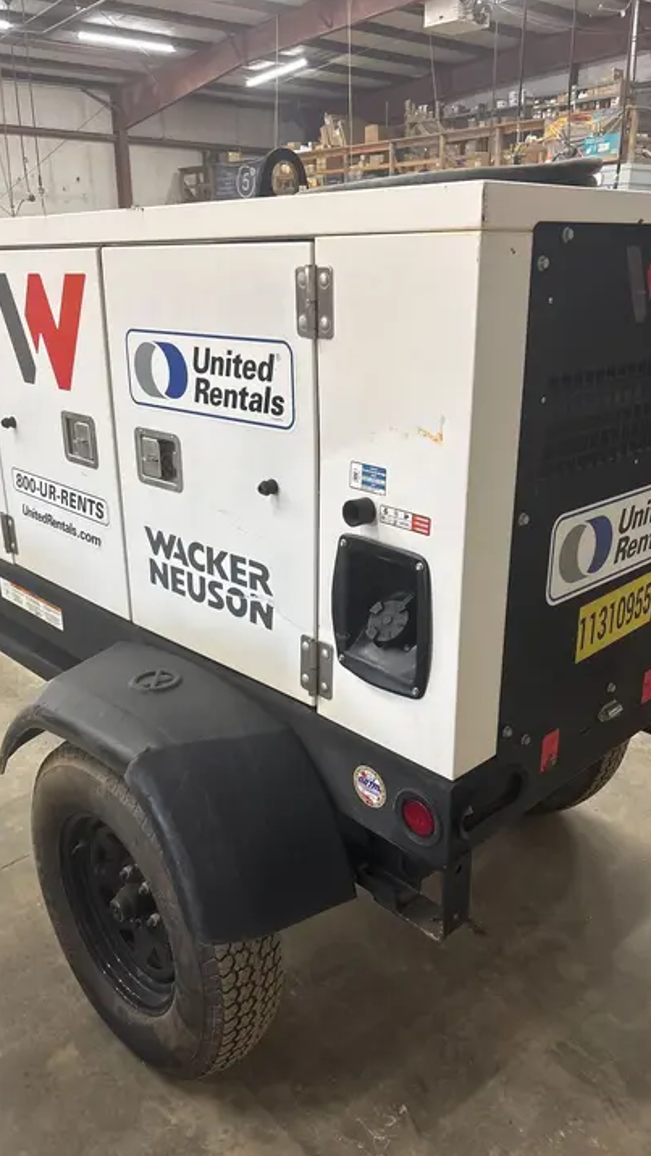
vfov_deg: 66.1
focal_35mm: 29
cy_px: 577
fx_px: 890
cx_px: 312
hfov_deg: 40.2
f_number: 1.6
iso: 125
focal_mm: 5.96
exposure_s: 1/76
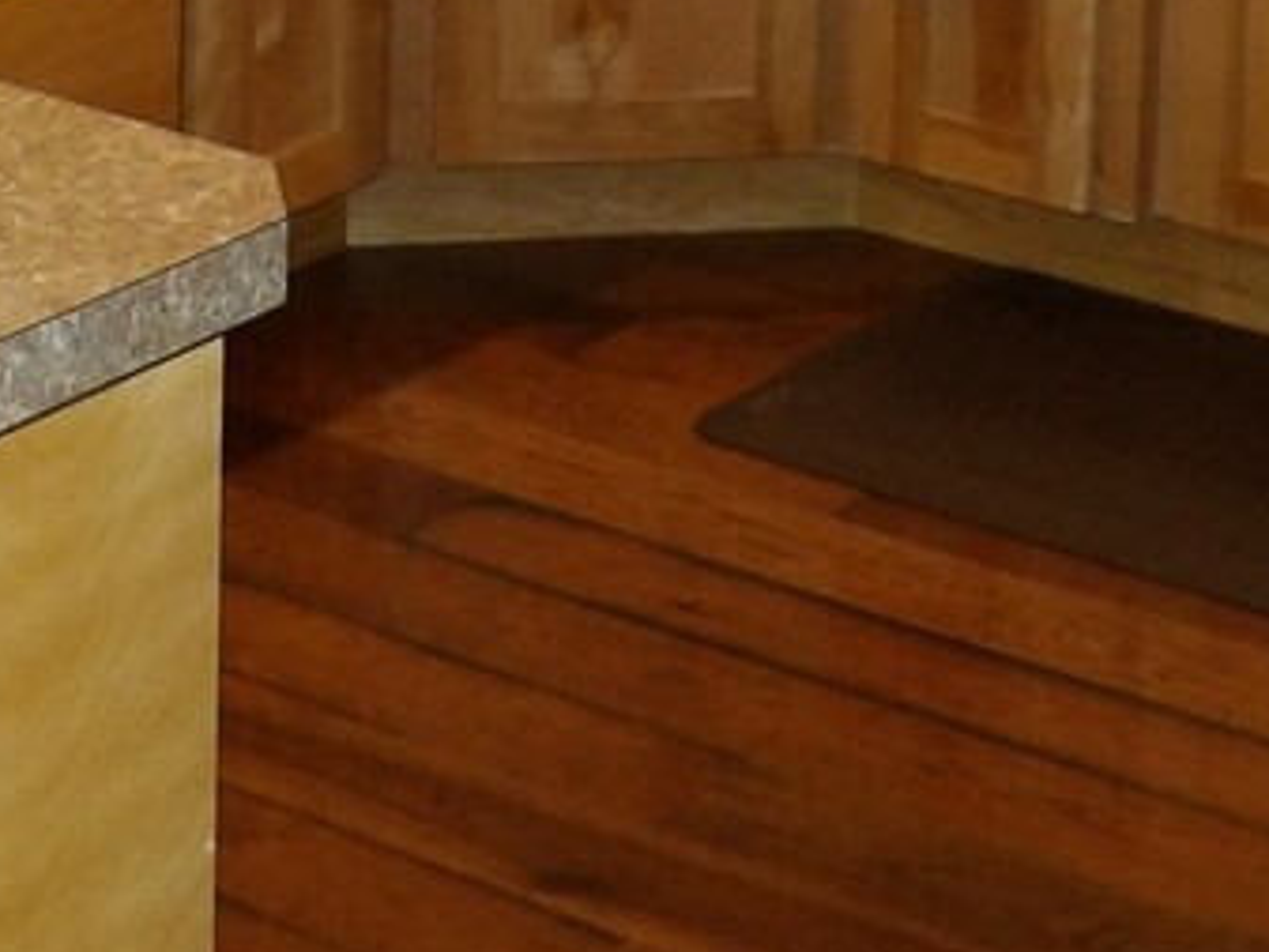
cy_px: -862
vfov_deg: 11.8
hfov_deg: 17.3
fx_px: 4181
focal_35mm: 114
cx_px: 678
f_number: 3.2
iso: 200
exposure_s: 1/33
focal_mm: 4.3
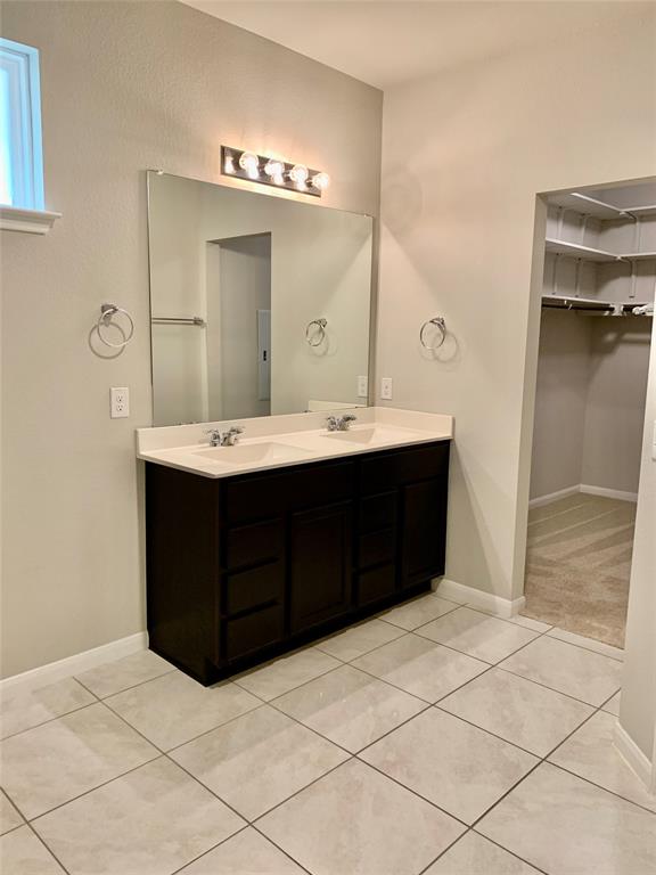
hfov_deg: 53.1
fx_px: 657
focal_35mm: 26
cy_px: 438
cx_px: 328
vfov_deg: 67.3
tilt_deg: -8.2
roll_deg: -1.2
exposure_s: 1/60
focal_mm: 4.25
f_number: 1.8
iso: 125
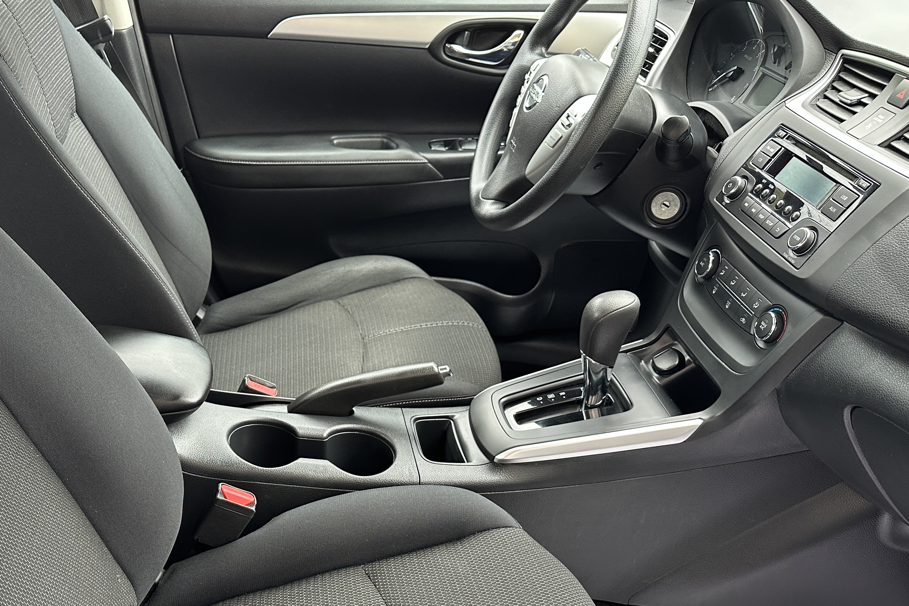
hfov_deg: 51.5
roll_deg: +1.5
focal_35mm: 36
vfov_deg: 36.0
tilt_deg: -35.5
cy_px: 456
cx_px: 263
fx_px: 909
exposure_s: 1/121
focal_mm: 6.86
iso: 160
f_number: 1.78
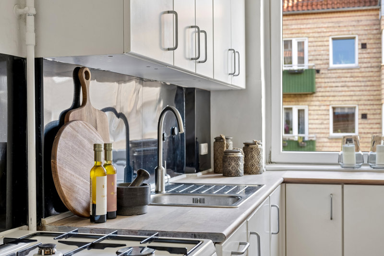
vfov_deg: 28.1
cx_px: 192
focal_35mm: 48
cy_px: 128
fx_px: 512
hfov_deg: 41.1
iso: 160
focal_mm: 32.5
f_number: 4.5
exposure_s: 1/50
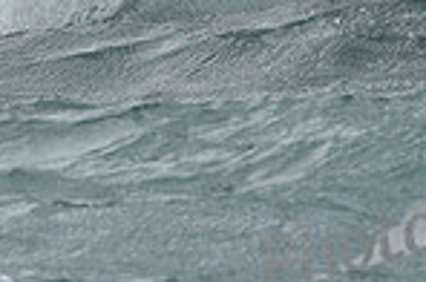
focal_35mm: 786
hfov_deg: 2.6
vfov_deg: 1.7
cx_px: 109
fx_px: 9281
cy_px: -183
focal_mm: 200
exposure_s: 1/1000
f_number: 8
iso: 320
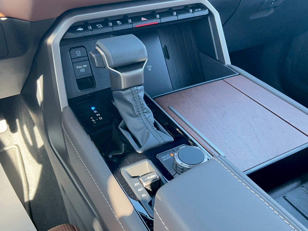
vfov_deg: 46.8
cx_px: 154
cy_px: 116
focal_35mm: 30
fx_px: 267
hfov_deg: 60.0
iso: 125
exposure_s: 1/60
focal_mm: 3
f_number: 1.8
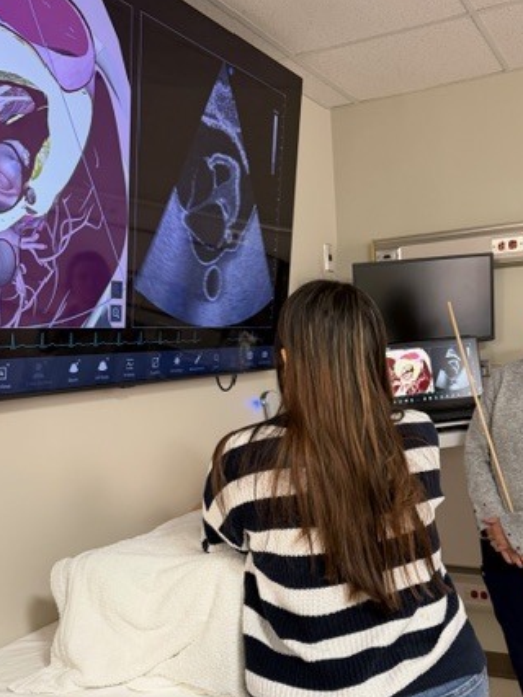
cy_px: 413
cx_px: 304
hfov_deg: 39.5
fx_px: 726
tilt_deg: -6.1
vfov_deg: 51.1
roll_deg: +3.4
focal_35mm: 36
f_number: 1.78
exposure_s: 1/60
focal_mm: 6.76
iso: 400
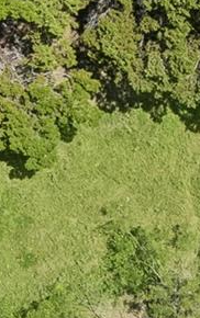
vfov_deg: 13.2
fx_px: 1374
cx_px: -271
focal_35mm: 158
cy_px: 85
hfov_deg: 7.8
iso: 110
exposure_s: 1/2000
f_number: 2.8
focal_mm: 8.4
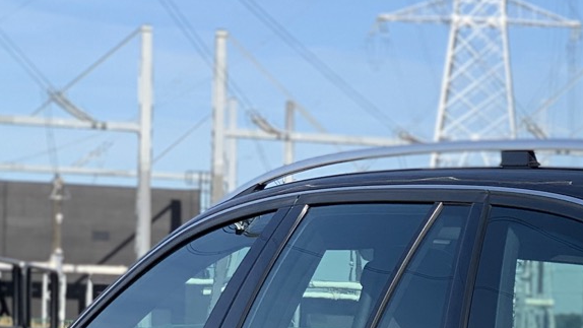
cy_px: 527
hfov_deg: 11.8
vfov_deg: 6.7
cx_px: 641
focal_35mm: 179
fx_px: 2767
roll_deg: -2.0
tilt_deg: -2.5
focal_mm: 6
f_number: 2.4
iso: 16
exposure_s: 1/761
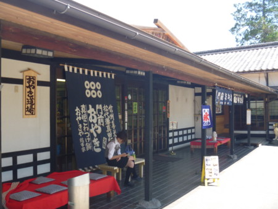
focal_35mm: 35
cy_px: 104
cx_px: 139
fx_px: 281
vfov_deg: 40.7
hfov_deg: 52.6
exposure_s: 1/100
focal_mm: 6.3
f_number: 3.5
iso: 80
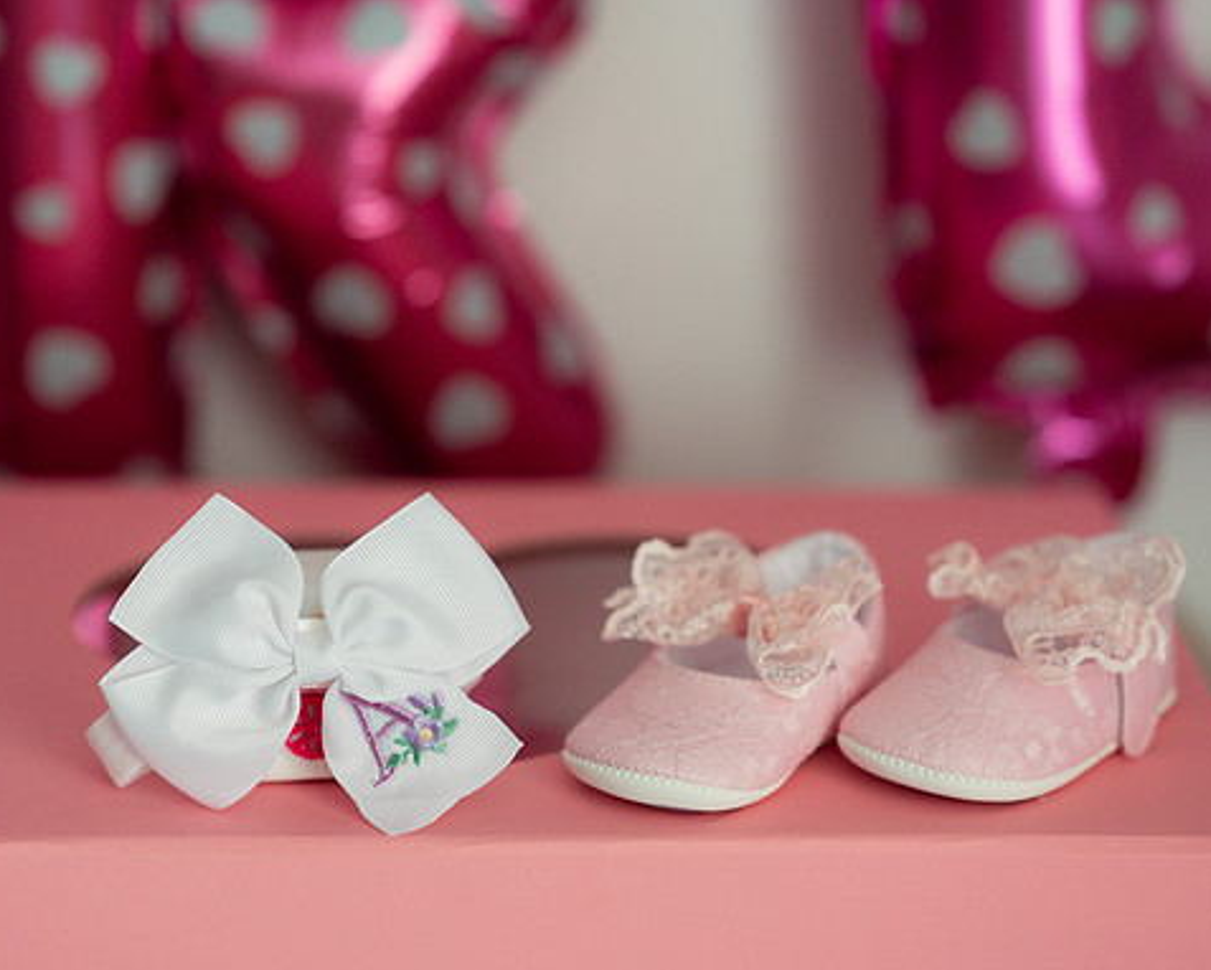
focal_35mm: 99
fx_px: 3550
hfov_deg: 19.4
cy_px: 485
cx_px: 541
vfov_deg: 15.6
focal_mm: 85
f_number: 2.5
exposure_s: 1/400
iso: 1250
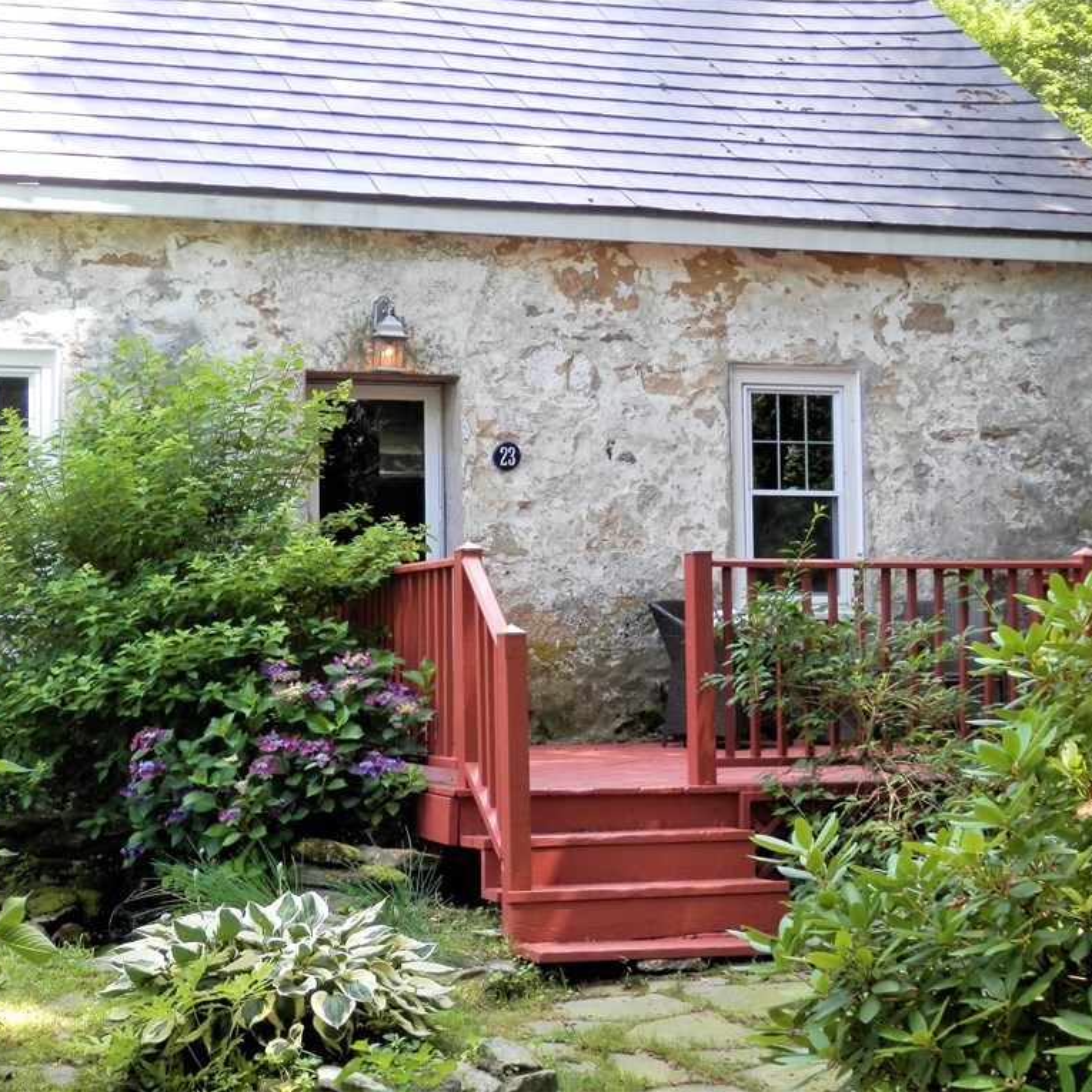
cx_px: 371
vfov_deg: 29.6
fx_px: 2070
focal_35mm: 58
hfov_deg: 29.4
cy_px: 545
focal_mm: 8.9
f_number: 4
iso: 80
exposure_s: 1/100
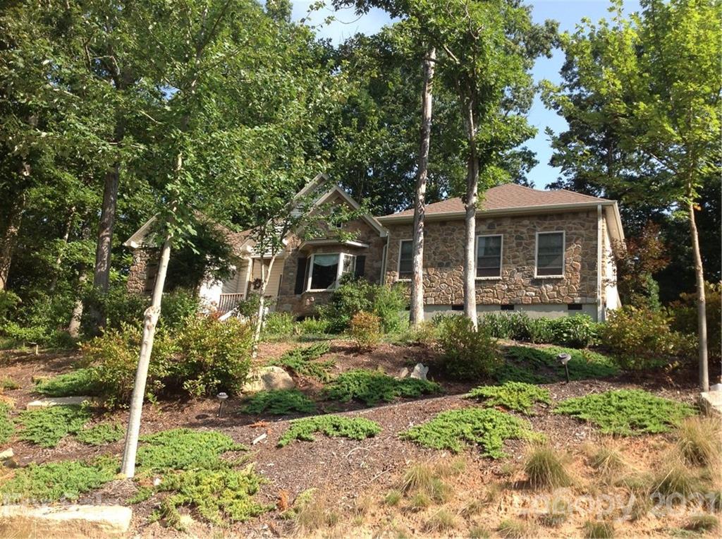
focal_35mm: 35
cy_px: 270
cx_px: 361
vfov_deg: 40.6
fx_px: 729
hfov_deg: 52.7
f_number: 2.4
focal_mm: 4.28
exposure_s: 1/605
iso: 50
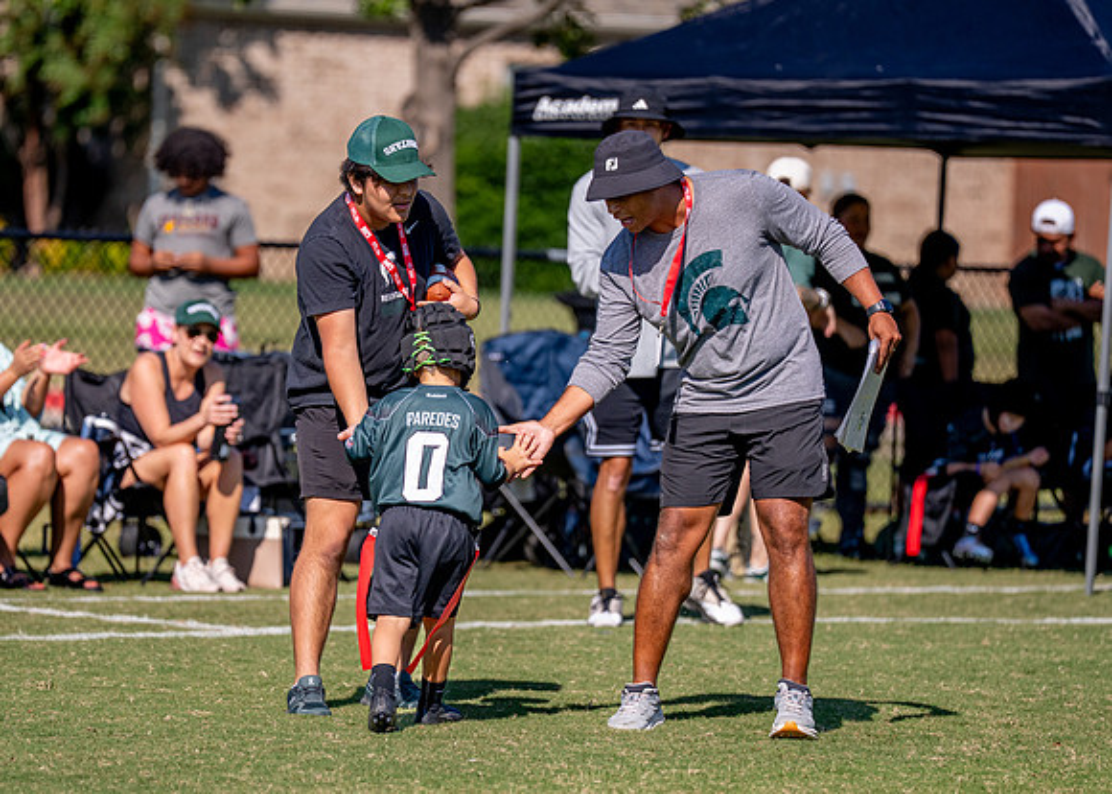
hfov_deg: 7.4
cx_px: 474
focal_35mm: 271
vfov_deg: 5.3
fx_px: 8542
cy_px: 418
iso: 250
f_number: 2.8
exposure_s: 1/5000
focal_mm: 200
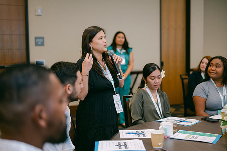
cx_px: 114
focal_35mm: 51
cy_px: 76
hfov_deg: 39.1
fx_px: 320
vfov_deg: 26.6
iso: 500
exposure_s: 1/125
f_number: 2
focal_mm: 50
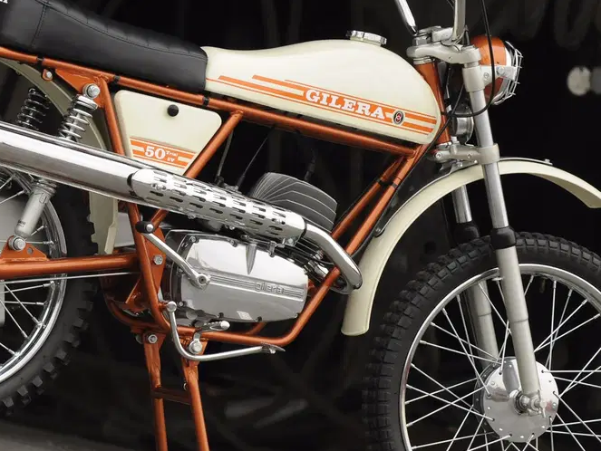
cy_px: 241
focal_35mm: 469
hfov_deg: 4.2
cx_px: 188
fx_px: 8147
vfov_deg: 3.2
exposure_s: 1/250
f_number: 5.6
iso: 800
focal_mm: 180
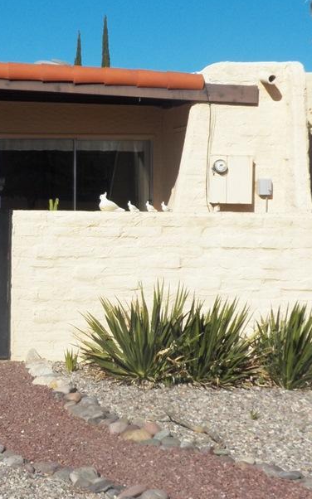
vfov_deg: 23.5
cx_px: -95
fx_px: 1198
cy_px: 213
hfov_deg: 14.2
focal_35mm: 88
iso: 125
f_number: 5
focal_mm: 8.9
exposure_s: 1/1250
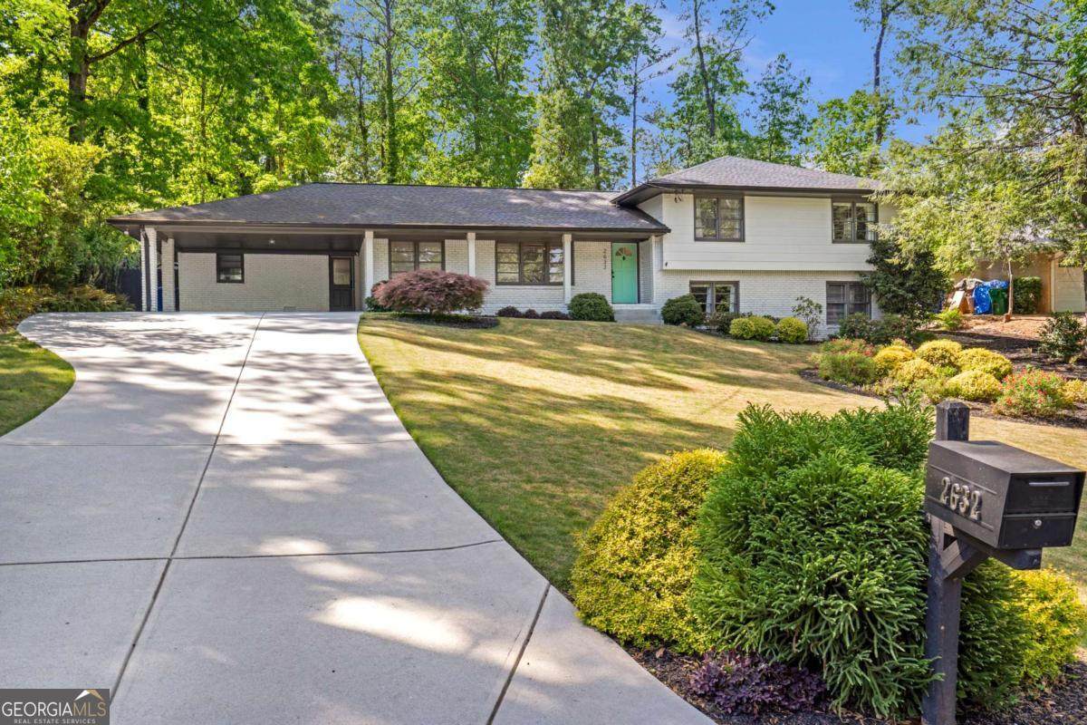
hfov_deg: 65.5
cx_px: 544
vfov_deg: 46.4
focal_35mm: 28
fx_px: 845
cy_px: 362
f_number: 8
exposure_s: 1/100
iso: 200
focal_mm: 28
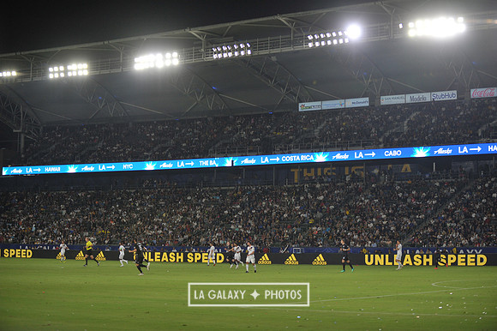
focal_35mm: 75
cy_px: 166
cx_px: 248
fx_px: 1035
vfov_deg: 18.2
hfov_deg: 27.0
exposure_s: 1/1250
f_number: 2.8
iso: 1250
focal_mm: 75
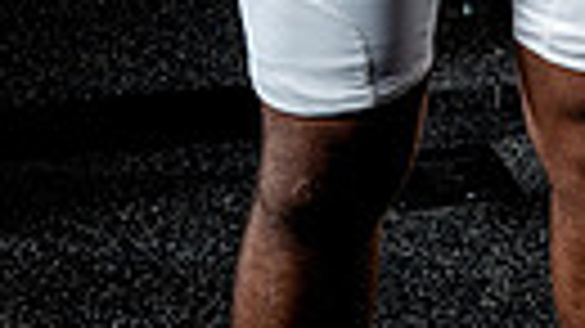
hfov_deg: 11.1
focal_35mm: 192
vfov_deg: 5.9
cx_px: 634
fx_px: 2977
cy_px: -656
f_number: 9
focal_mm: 53
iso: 640
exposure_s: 1/250
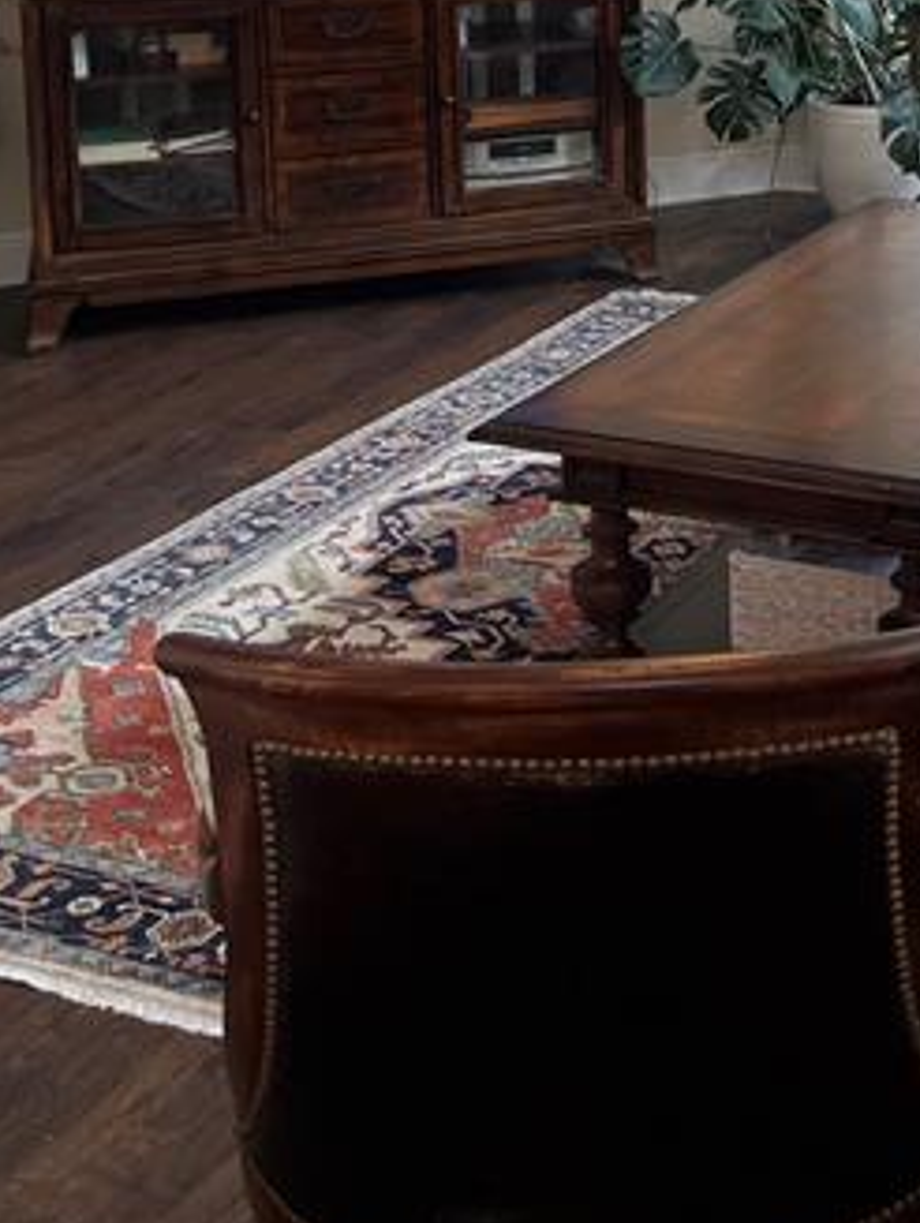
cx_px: 950
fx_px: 2157
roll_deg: +1.4
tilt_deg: -5.5
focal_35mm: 61
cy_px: -112
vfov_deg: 28.8
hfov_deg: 23.0
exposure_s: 1/60
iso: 64
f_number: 1.6
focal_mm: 5.1
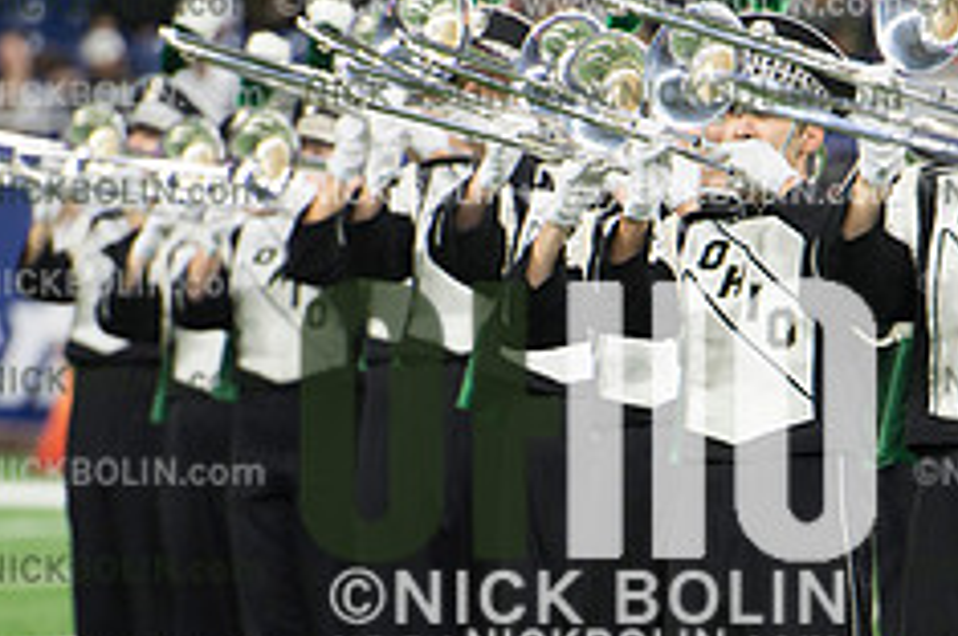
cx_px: 587
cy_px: 473
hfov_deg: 4.2
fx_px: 13128
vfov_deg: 2.8
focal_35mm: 494
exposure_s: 1/1000
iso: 2500
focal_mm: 200
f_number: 3.5
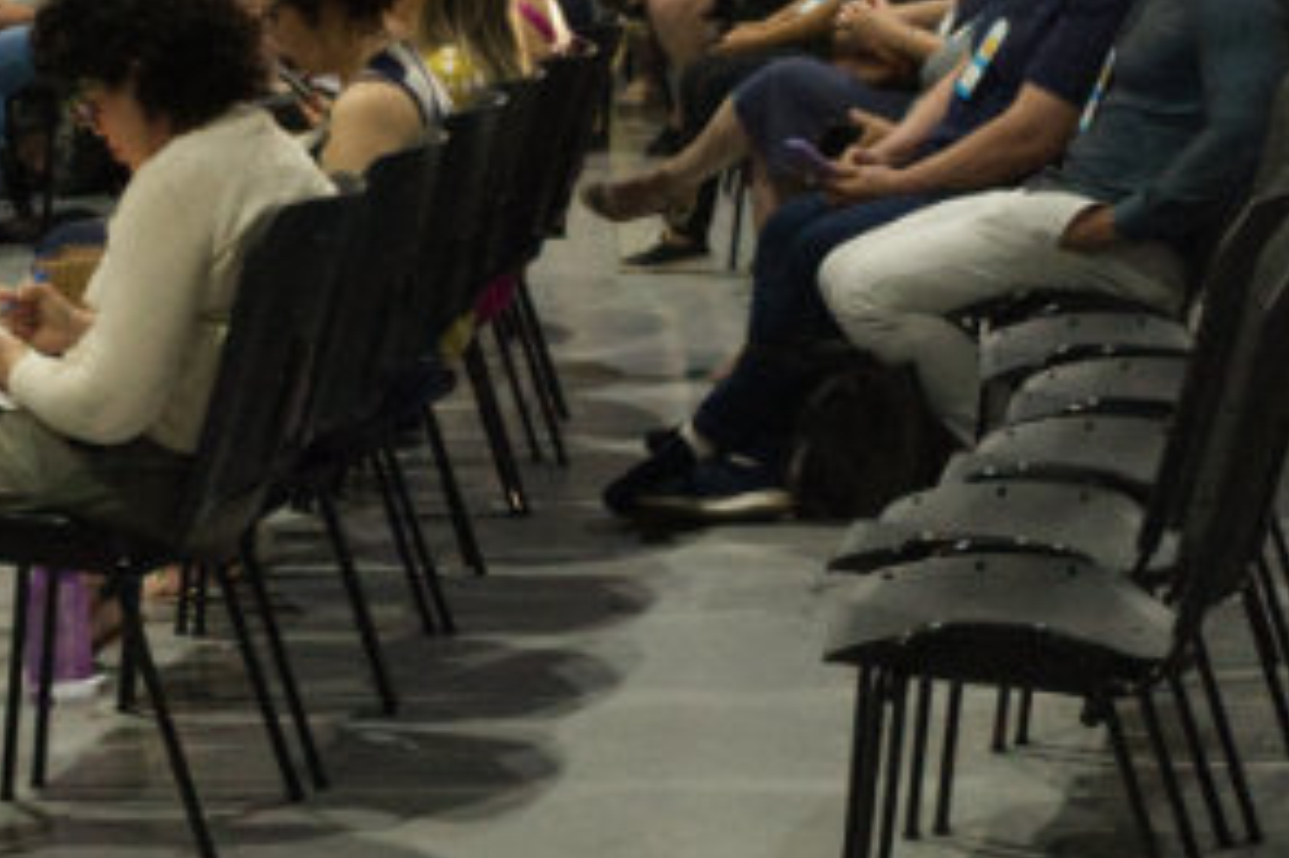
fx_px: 5081
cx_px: 279
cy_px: 381
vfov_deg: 9.6
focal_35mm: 142
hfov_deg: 14.4
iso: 10000
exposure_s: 1/100
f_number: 5.6
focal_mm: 35
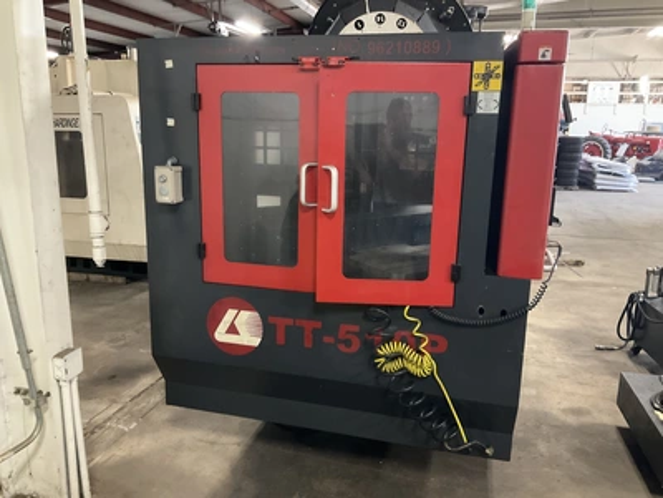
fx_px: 555
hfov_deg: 61.7
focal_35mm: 29
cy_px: 249
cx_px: 332
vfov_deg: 48.2
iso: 320
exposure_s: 1/40
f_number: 1.8
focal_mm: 3
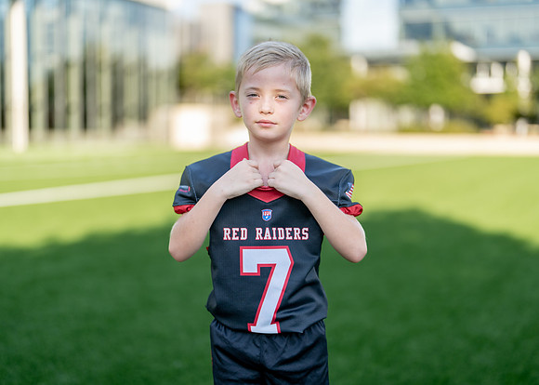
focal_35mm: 52
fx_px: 802
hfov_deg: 37.2
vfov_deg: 27.0
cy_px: 192
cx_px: 270
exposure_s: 1/2000
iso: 100
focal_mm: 50
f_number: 1.2
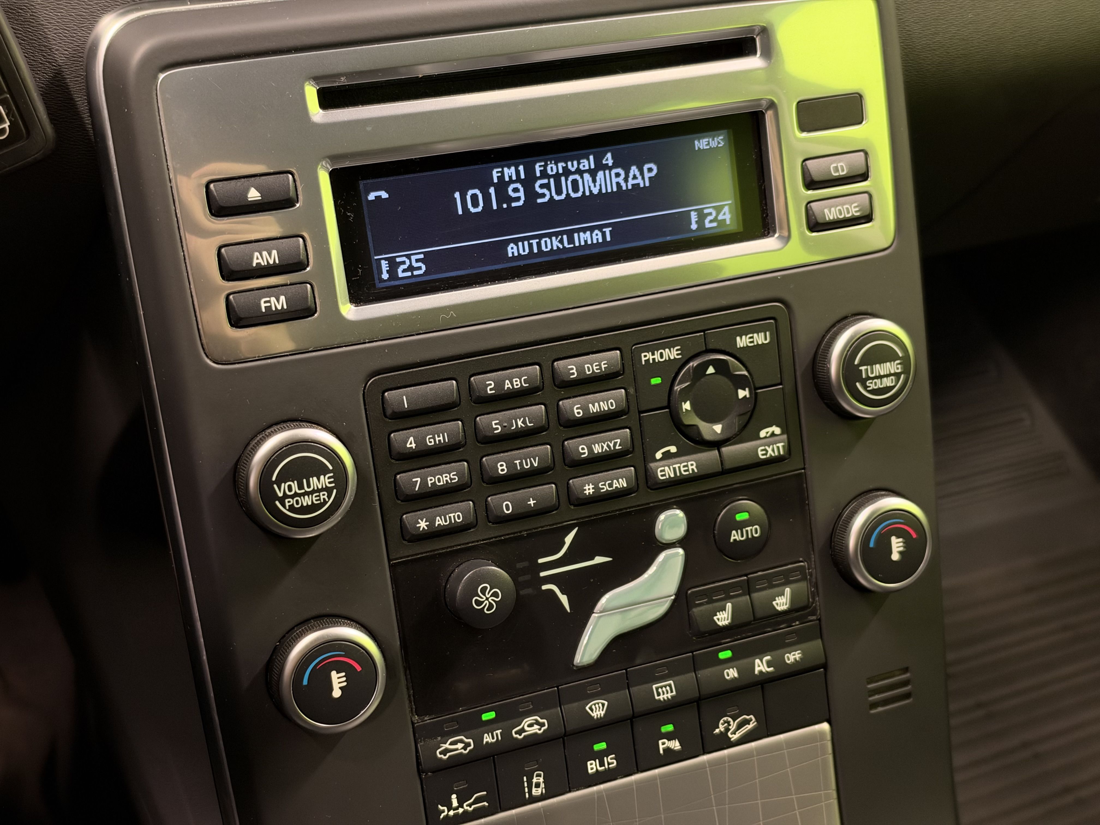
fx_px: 1525
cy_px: 412
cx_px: 550
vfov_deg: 30.3
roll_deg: -2.9
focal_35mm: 48
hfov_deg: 39.7
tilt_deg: -34.2
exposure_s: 1/38
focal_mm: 6.93
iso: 320
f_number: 1.48
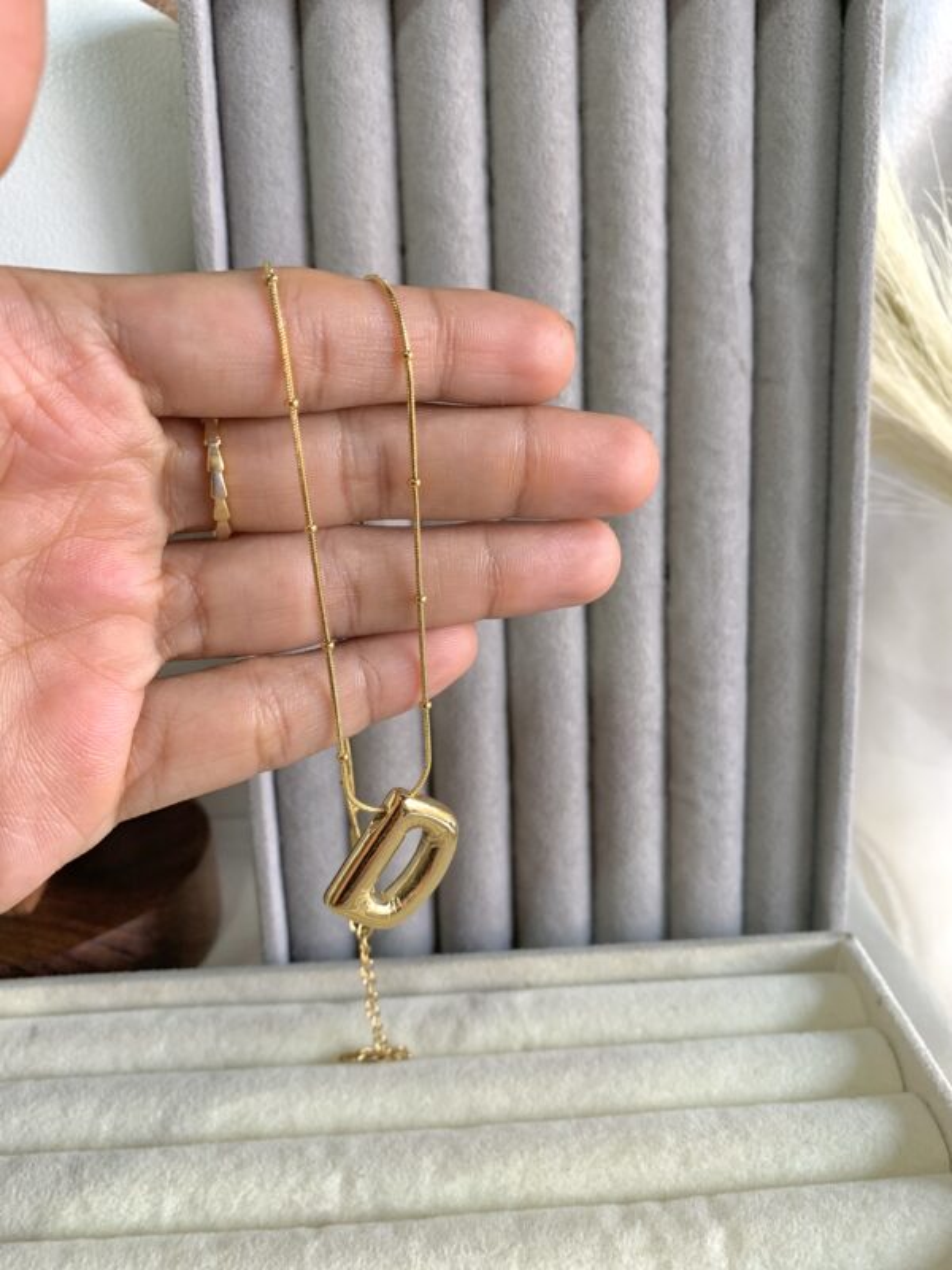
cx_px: 476
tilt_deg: -23.2
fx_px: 953
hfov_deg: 53.1
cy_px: 635
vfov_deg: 67.3
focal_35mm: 26
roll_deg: +2.4
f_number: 1.8
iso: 64
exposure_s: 1/50
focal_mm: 4.25
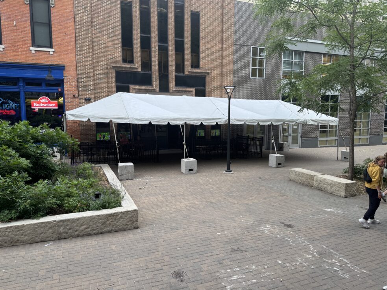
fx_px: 279
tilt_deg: -6.4
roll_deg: -0.3
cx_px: 195
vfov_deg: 54.9
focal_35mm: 25
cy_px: 142
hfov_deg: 69.4
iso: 64
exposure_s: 1/132
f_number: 1.78
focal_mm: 6.76
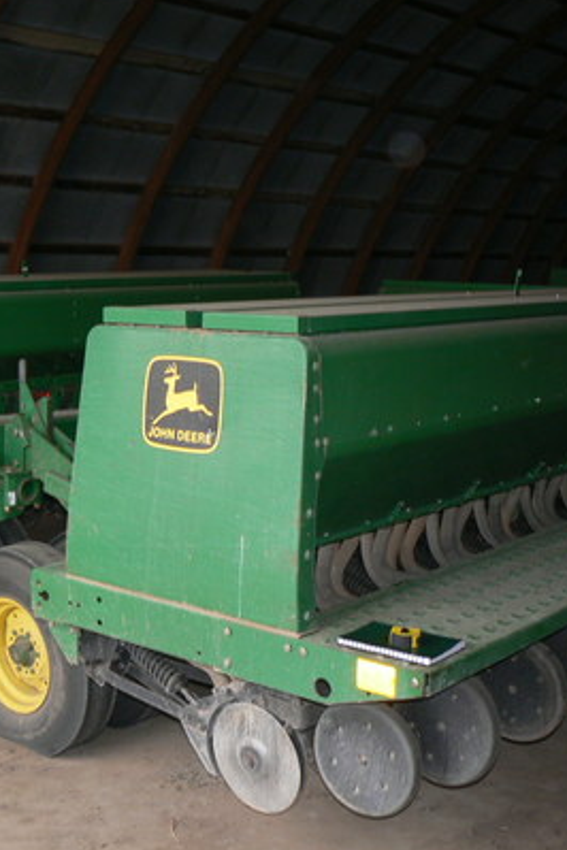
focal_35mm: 51
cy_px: 422
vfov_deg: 38.9
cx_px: 256
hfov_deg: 26.5
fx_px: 1205
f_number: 2.8
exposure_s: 1/30
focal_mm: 6
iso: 100
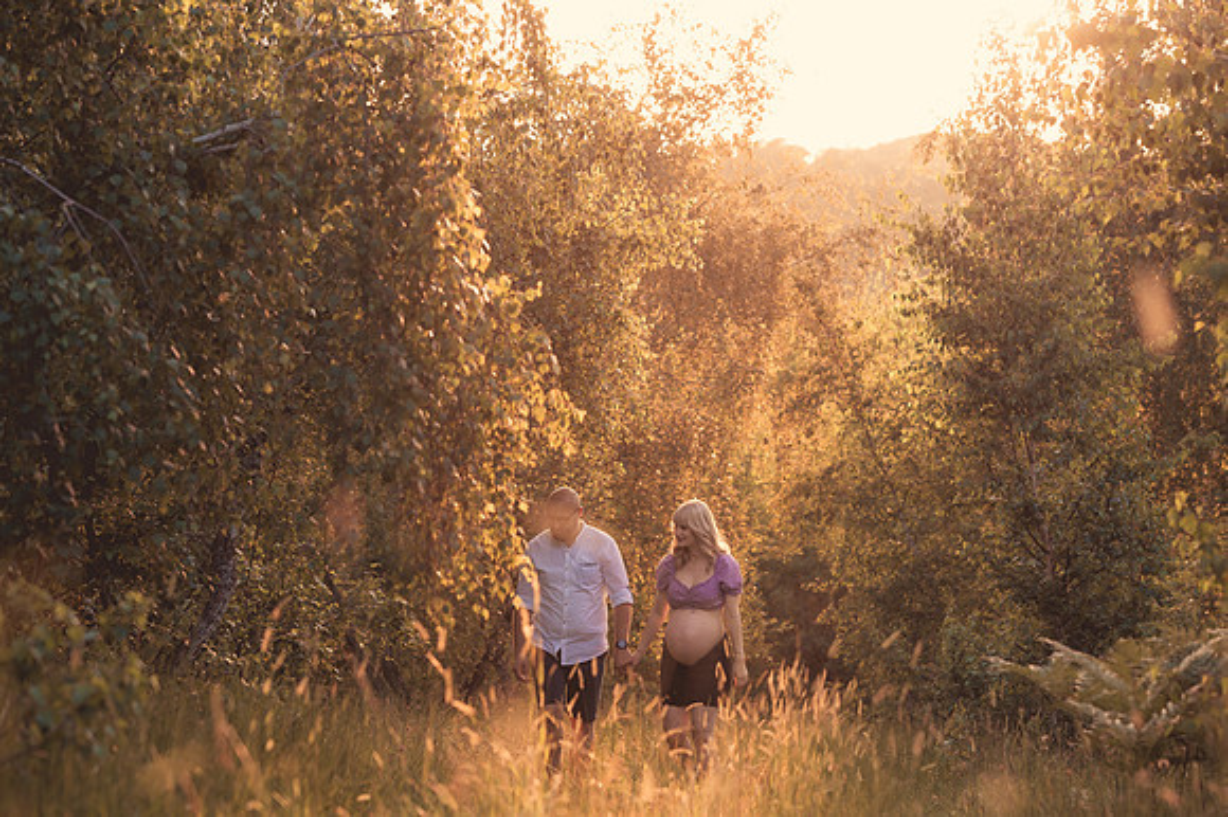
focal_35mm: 88
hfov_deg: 23.0
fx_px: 3011
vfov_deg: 15.5
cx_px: 638
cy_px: 408
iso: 400
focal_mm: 85
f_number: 3.2
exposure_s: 1/500
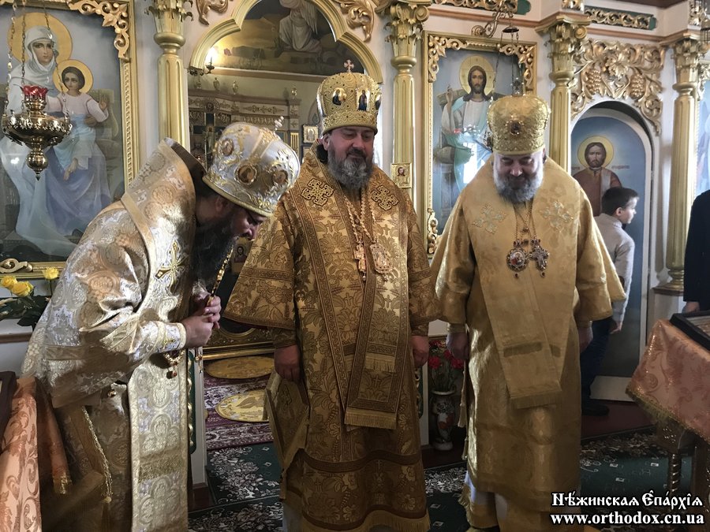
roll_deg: +0.1
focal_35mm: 28
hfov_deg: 63.4
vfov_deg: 49.7
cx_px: 355
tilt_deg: -6.4
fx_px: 574
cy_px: 266
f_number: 1.8
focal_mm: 3.99
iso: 64
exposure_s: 1/17
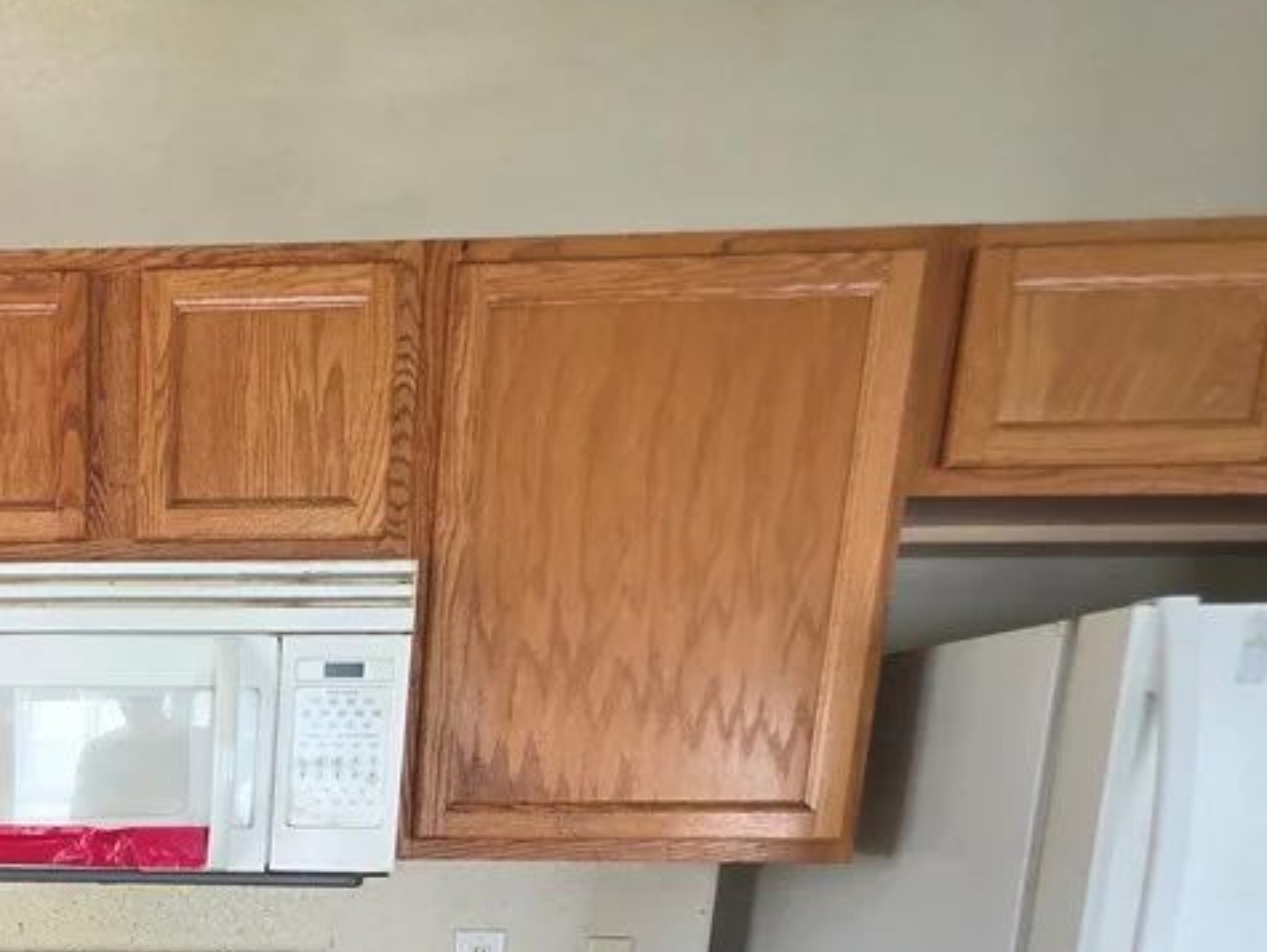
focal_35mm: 28
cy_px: 987
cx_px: 21
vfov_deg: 42.0
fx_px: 1026
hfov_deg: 51.7
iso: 250
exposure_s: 1/120
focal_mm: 2.2
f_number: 1.9
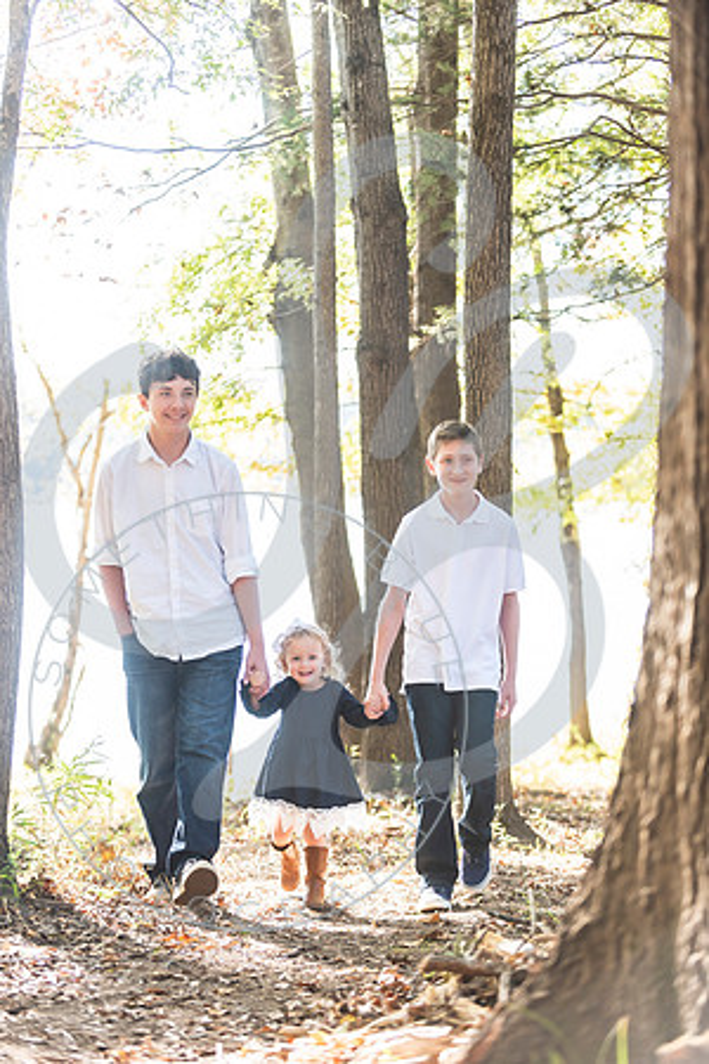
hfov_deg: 17.5
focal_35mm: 78
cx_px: 354
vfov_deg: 26.0
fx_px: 2304
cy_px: 532
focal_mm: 78
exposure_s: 1/250
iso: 400
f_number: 2.8
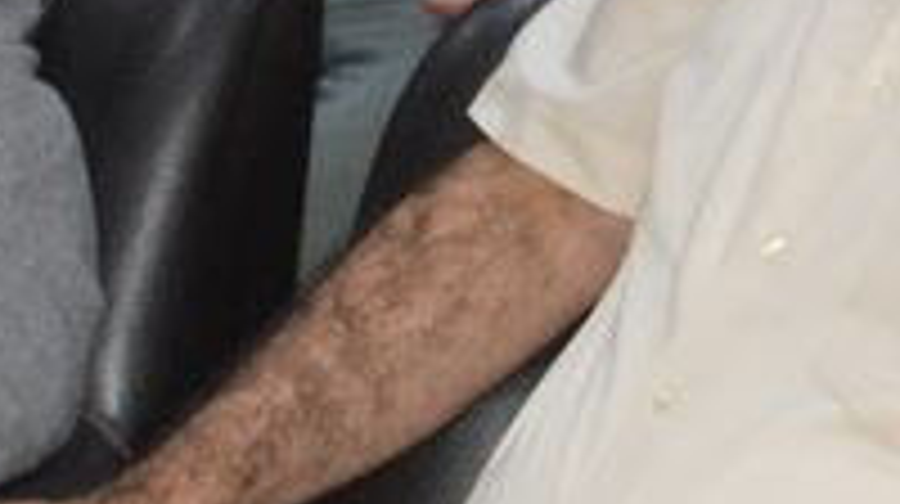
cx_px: 234
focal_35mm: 269
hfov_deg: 8.0
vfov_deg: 4.5
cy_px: 261
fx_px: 6403
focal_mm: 25
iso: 560
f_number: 4
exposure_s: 1/60
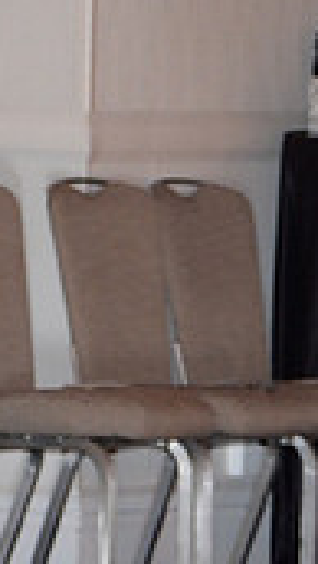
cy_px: 780
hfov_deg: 2.9
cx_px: 464
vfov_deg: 5.1
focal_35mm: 423
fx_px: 6329
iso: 1250
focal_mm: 120
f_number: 5.6
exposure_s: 1/200
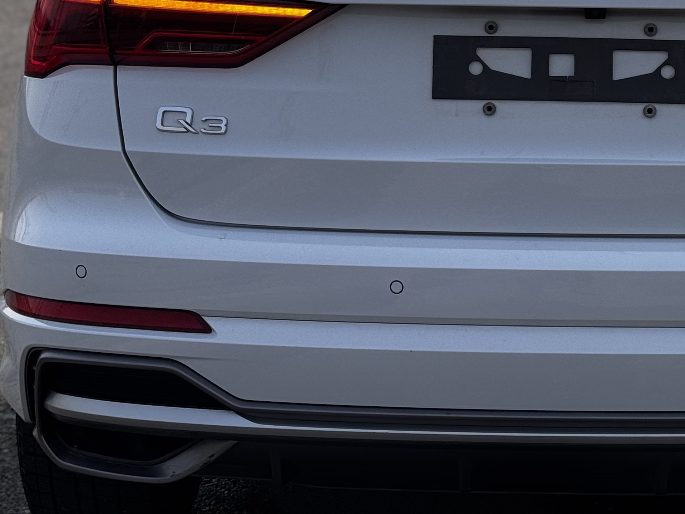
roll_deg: +0.5
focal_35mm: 101
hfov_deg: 19.2
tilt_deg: -6.1
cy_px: 41
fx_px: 1999
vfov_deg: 14.5
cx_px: 588
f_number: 1.78
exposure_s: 1/4975
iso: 64
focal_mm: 6.76
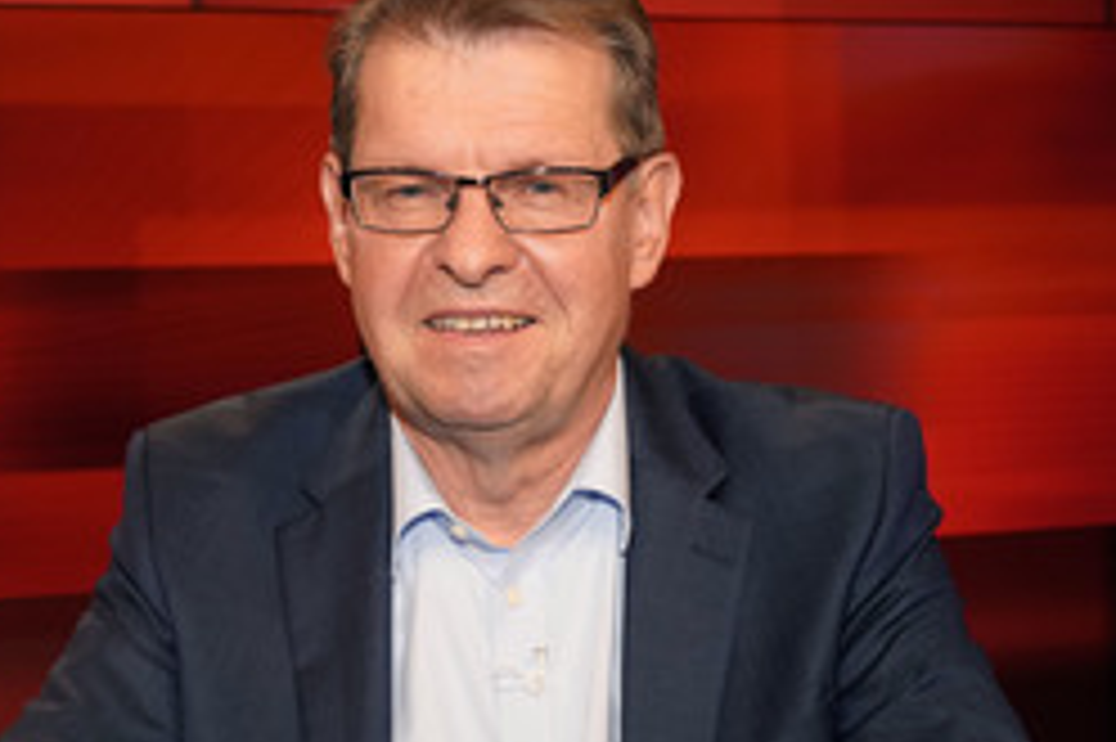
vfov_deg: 22.4
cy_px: 553
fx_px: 1859
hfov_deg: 33.4
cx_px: 479
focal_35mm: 60
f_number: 4.5
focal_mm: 33
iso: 1600
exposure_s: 1/160
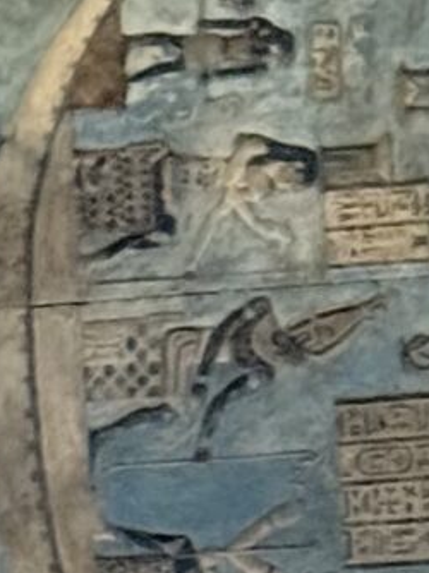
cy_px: 1973
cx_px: 199
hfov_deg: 4.0
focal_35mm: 368
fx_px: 6089
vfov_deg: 5.0
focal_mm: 6.76
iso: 640
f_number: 1.78
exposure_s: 1/25
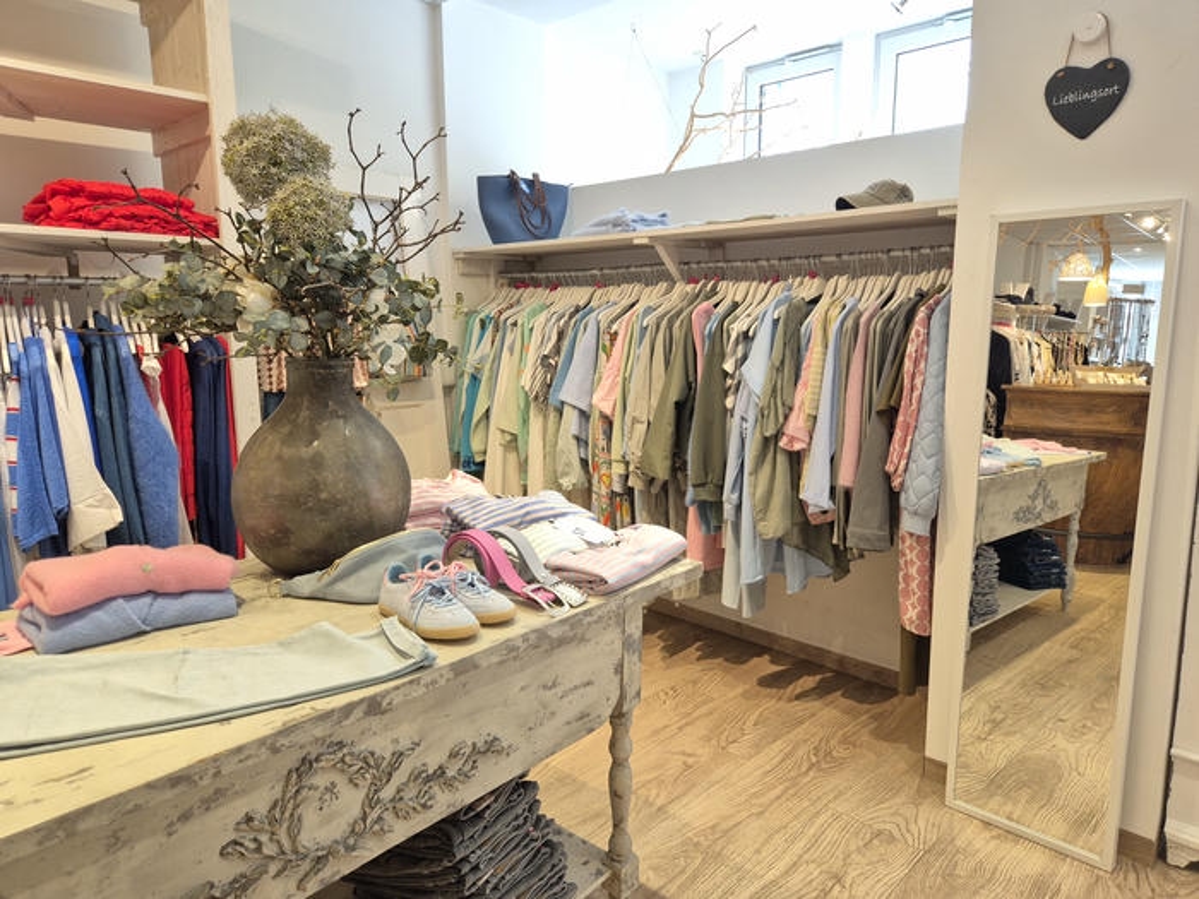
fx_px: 797
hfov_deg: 73.9
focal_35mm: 23
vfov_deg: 58.9
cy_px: 450
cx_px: 600
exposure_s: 1/100
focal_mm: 5.4
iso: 400
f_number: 1.8
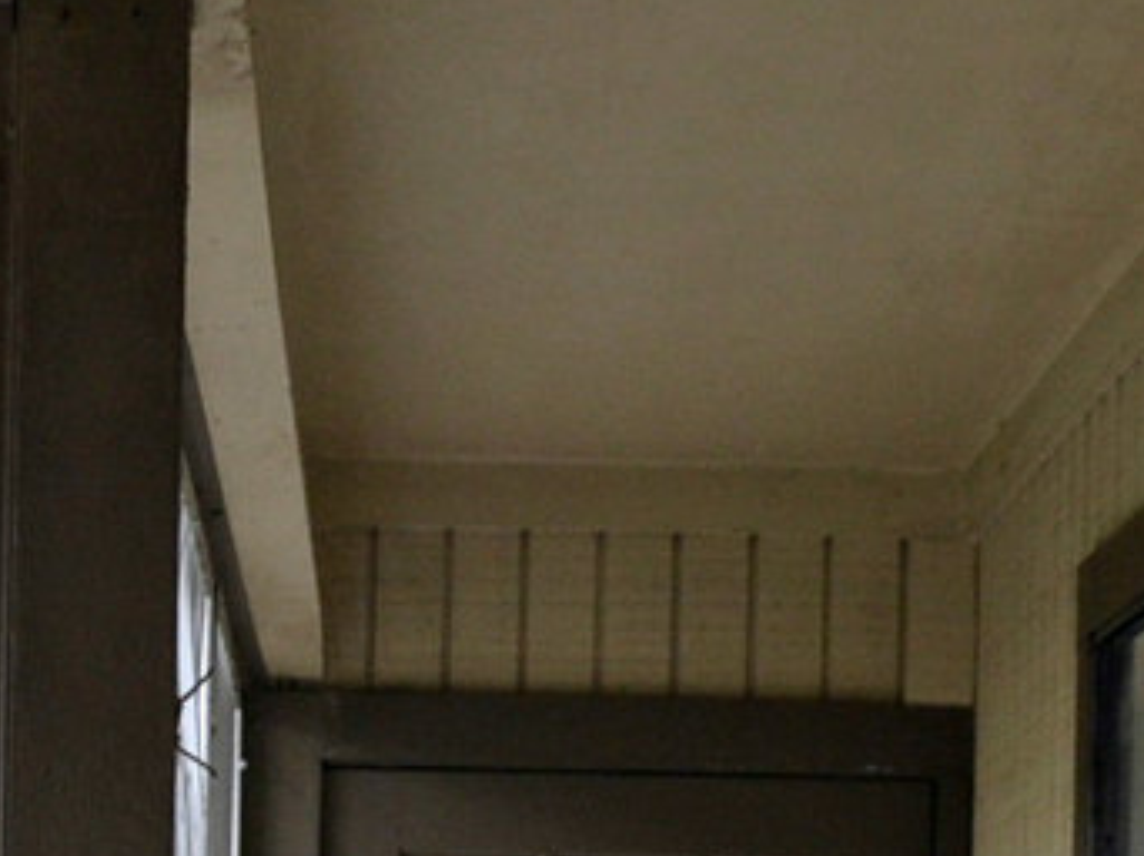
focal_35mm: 157
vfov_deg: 9.0
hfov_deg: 12.4
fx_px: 5194
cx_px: 43
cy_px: 1608
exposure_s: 1/60
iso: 400
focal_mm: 23
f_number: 5.6
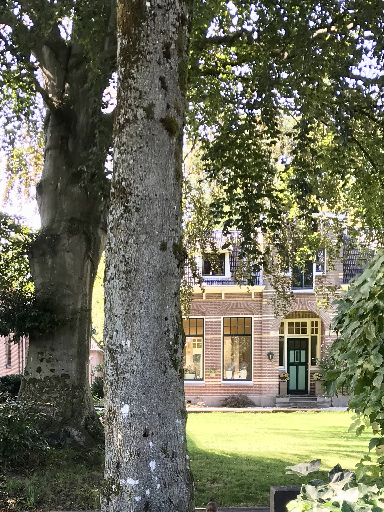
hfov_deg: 25.8
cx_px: 105
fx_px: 828
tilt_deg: -2.4
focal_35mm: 56
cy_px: 437
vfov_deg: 33.0
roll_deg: +0.8
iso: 20
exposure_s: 1/104
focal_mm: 3.99
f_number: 1.8
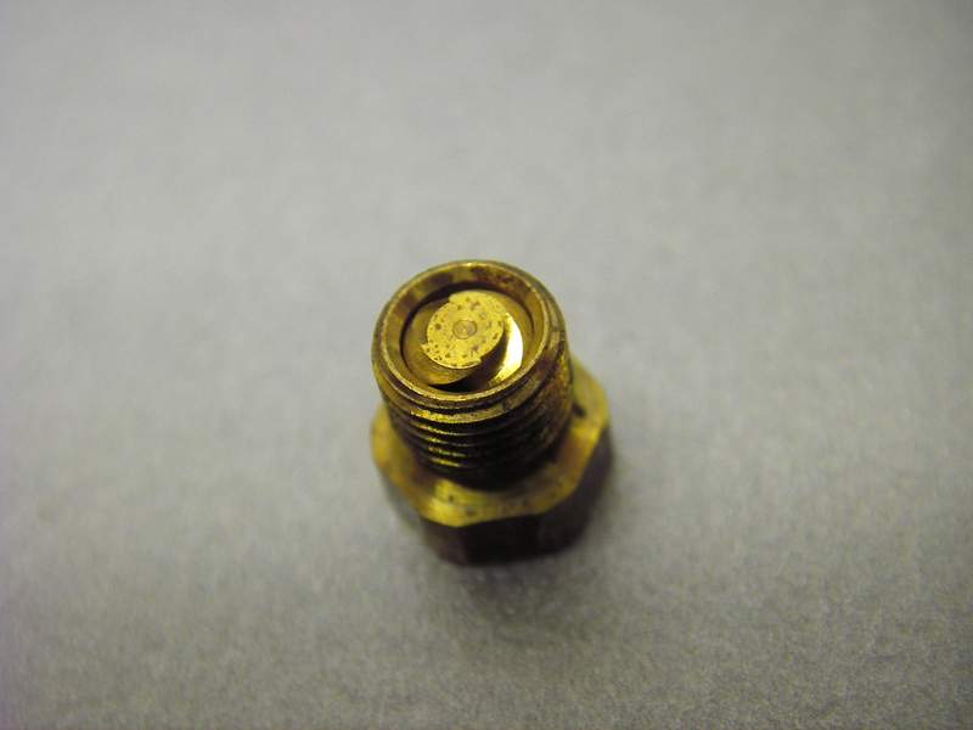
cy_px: 365
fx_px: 1546
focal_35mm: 55
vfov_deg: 26.6
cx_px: 486
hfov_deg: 34.9
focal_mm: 9.2
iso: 100
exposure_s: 1/20
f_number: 3.6
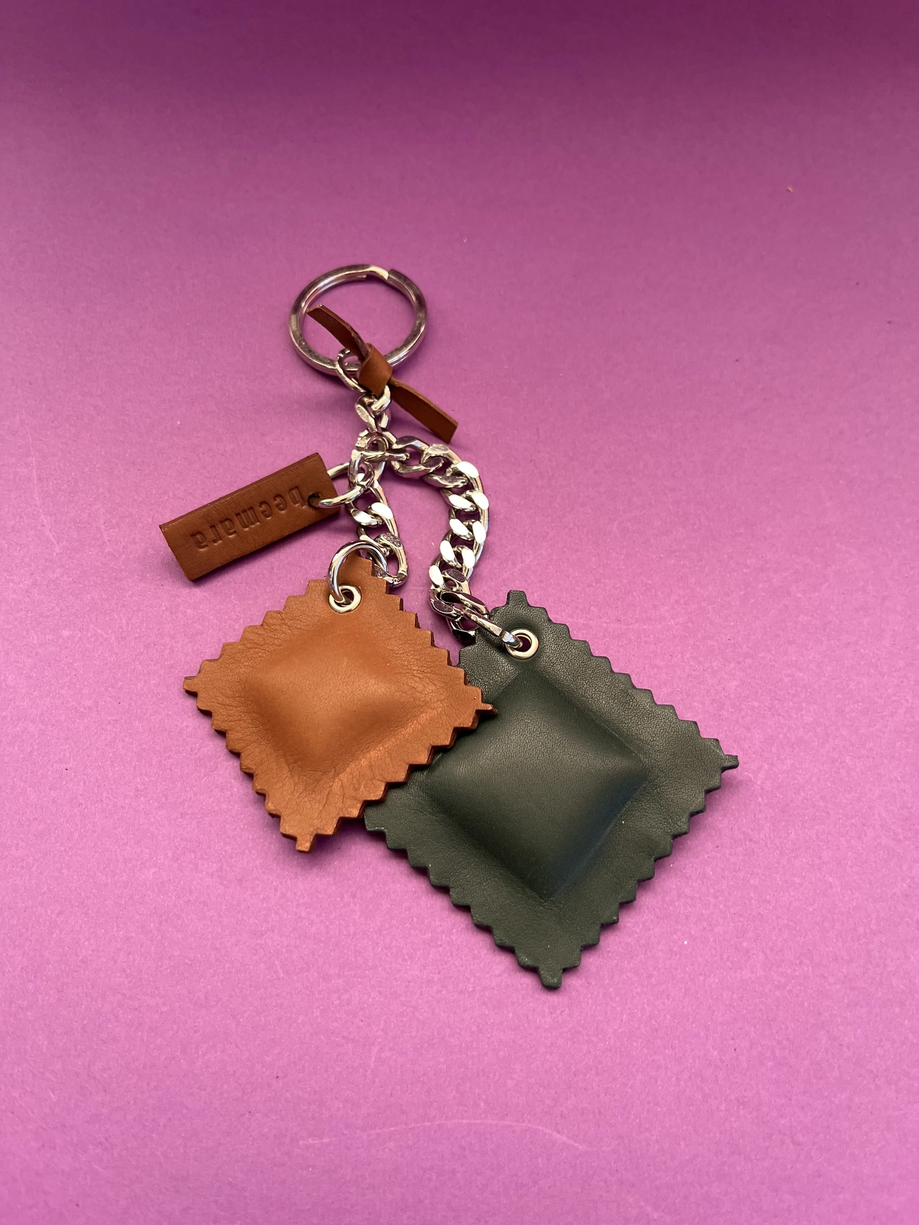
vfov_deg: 67.3
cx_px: 460
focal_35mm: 26
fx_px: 920
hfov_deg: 53.1
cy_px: 612
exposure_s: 1/121
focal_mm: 5.1
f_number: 1.6
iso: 125
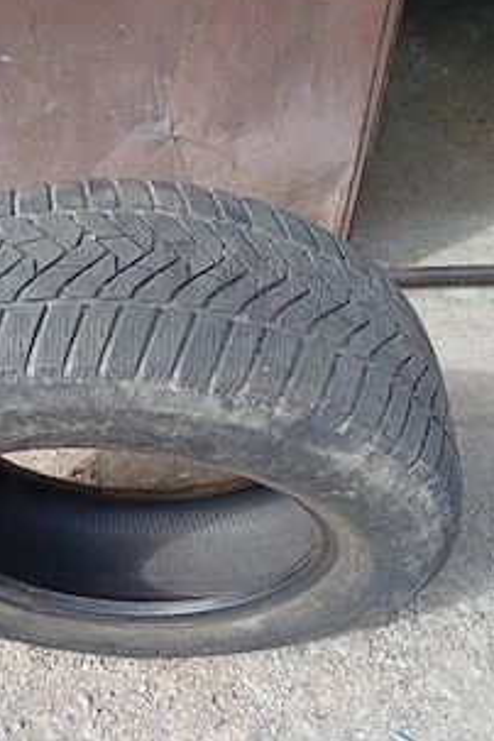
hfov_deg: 35.2
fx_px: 762
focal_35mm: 37
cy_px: 452
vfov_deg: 51.5
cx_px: 130
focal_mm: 3.98
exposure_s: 1/217
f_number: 1.8
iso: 52
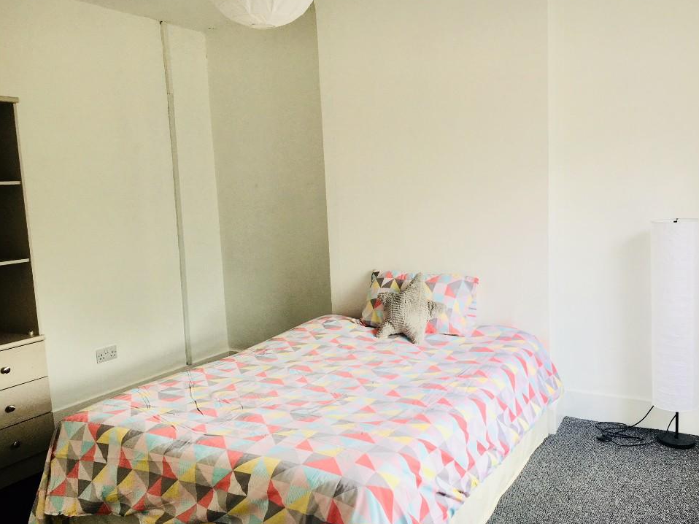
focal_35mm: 31
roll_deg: +2.0
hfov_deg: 58.3
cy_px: 270
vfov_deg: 45.4
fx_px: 626
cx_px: 371
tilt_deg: -8.8
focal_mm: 4.15
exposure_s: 1/50
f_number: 2.2
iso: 32
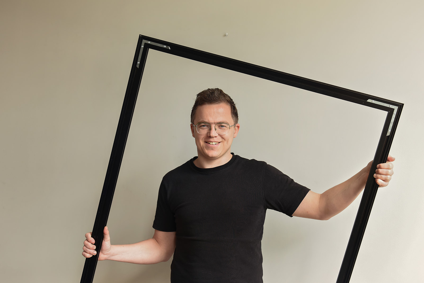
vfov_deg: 31.9
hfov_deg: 46.4
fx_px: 495
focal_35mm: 42
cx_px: 212
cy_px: 142
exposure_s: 1/160
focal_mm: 42
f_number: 4.5
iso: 640
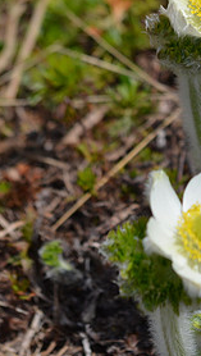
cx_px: 305
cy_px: 168
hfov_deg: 2.8
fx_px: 4167
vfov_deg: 4.9
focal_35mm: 441
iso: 400
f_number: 7.1
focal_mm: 135
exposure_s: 1/1600
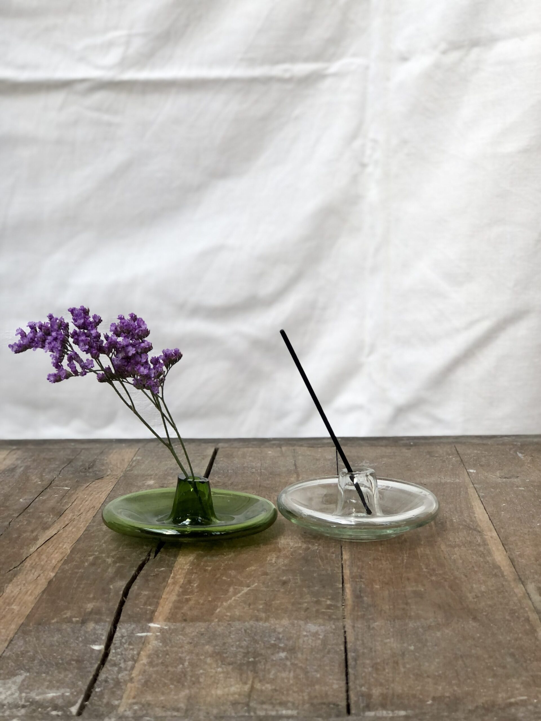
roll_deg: +1.3
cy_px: 360
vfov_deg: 33.8
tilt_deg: -8.6
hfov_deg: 25.7
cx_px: 270
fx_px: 1188
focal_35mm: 57
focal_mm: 6.6
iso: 20
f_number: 2.8
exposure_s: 1/40
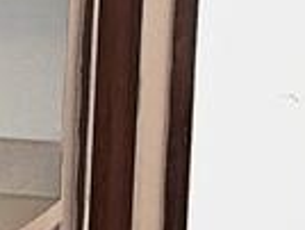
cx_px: -733
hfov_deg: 7.4
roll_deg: -1.3
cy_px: -18
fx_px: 1951
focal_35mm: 221
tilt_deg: -1.3
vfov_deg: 6.7
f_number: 2.2
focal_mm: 4.15
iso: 64
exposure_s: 1/30
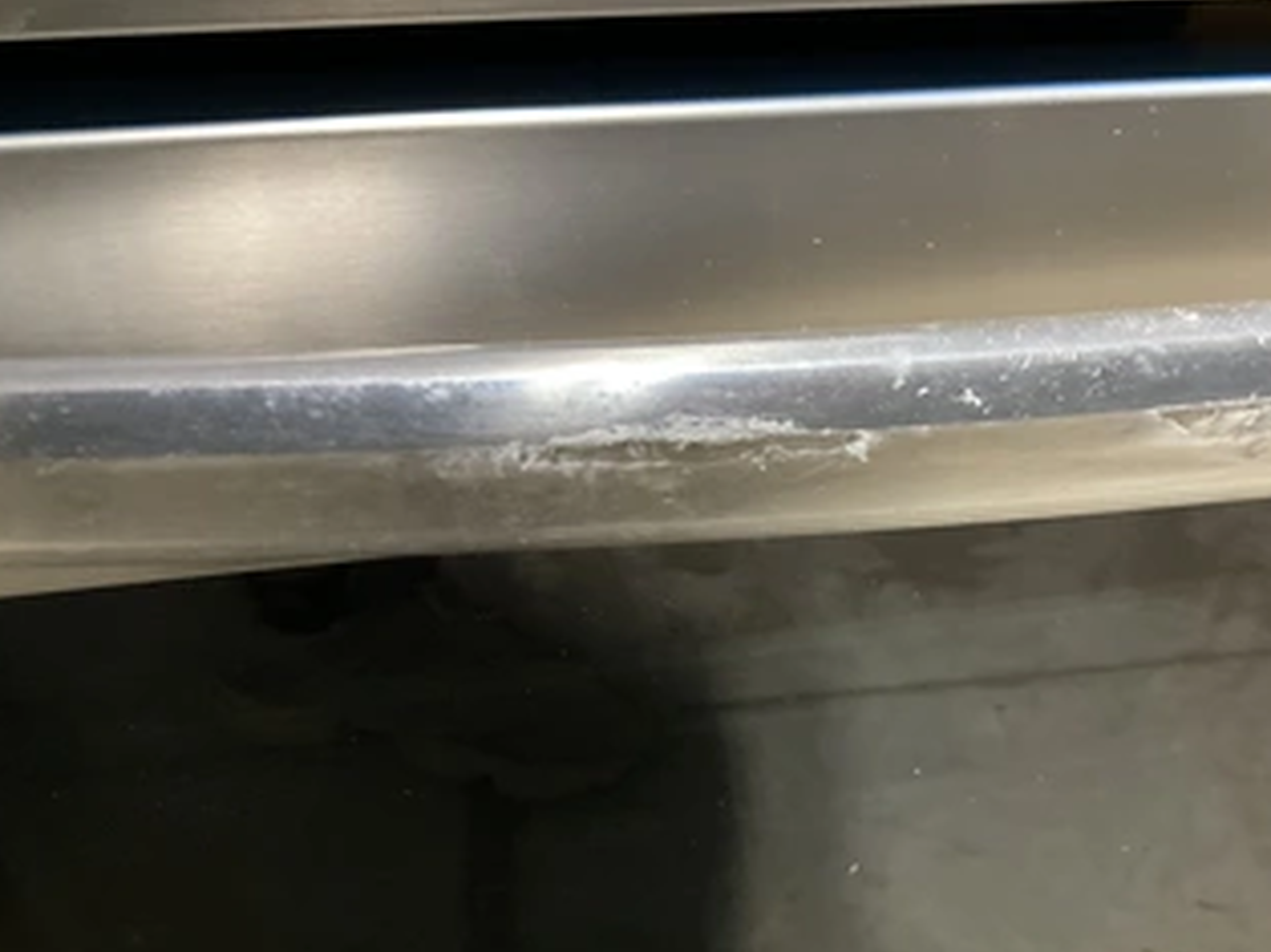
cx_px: 781
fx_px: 1357
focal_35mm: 37
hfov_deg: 49.8
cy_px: 600
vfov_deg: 38.4
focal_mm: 3
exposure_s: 1/30
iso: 320
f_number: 1.8
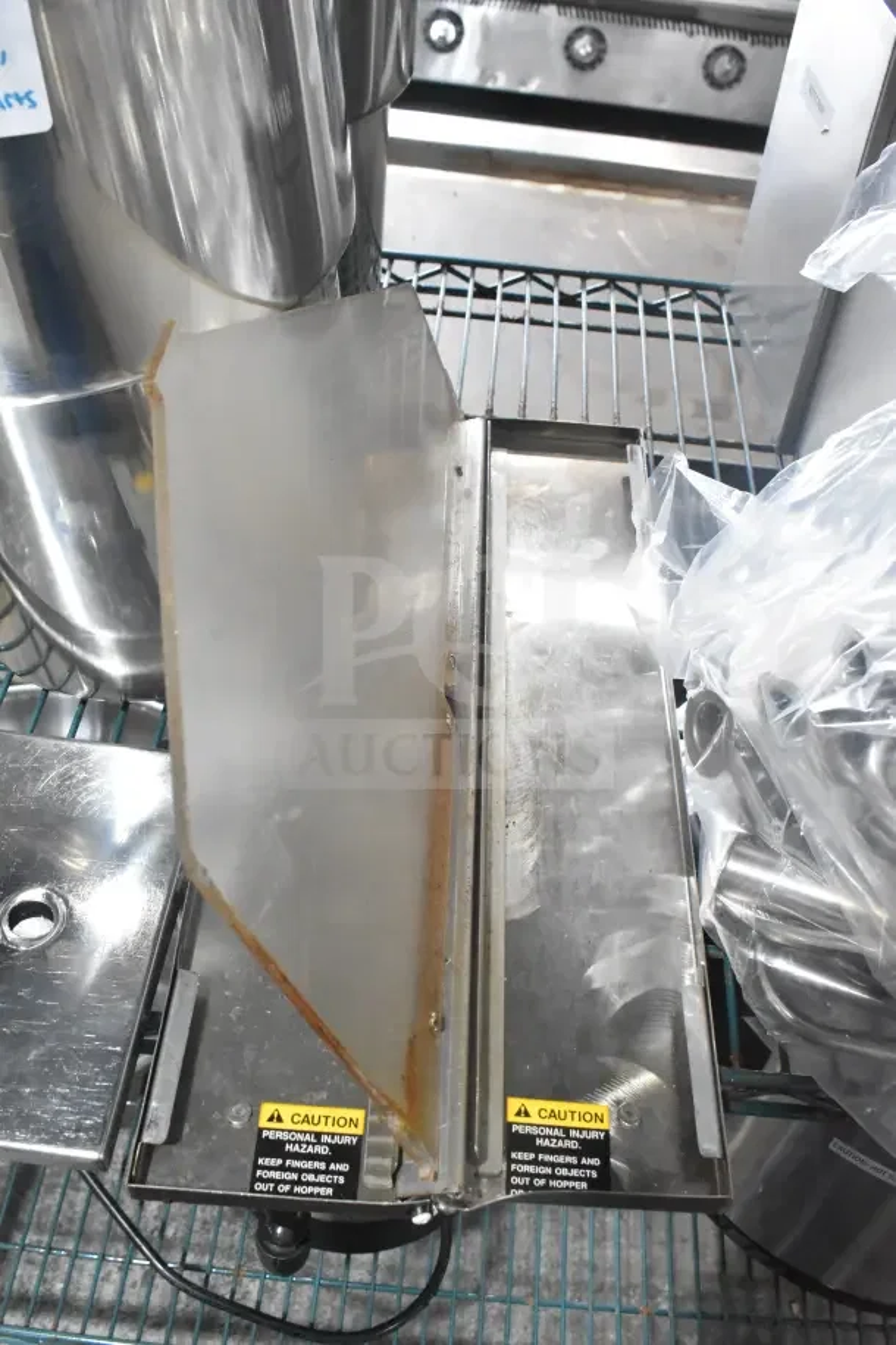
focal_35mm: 33
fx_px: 1232
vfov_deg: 57.2
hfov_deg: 40.0
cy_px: 672
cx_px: 448
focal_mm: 22
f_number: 8
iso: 6400
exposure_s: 1/250
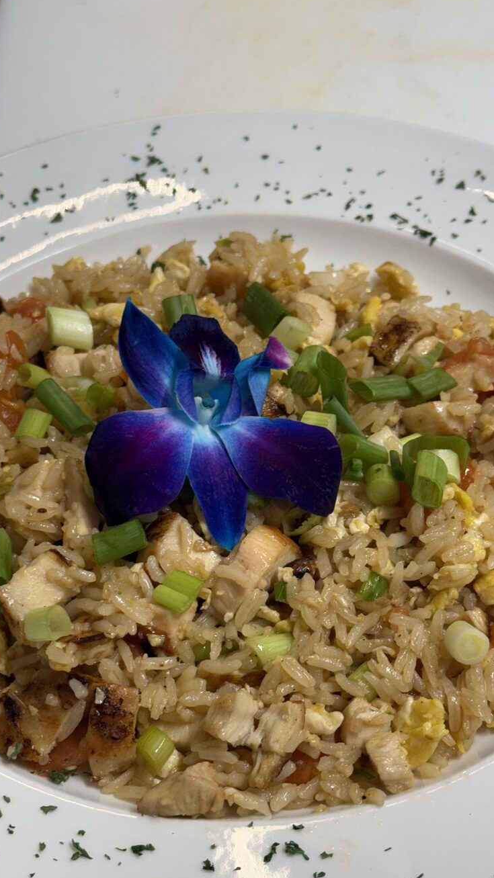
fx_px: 1491
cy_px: 474
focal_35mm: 64
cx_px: 221
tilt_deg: -47.4
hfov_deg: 18.8
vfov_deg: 32.8
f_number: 1.78
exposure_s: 1/60
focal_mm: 6.76
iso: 50
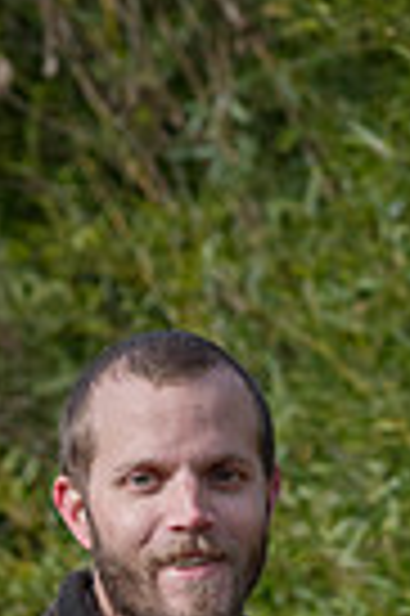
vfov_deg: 5.5
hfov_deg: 3.7
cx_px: 446
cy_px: 998
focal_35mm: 368
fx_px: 6302
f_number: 6.3
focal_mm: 112
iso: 400
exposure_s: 1/1000
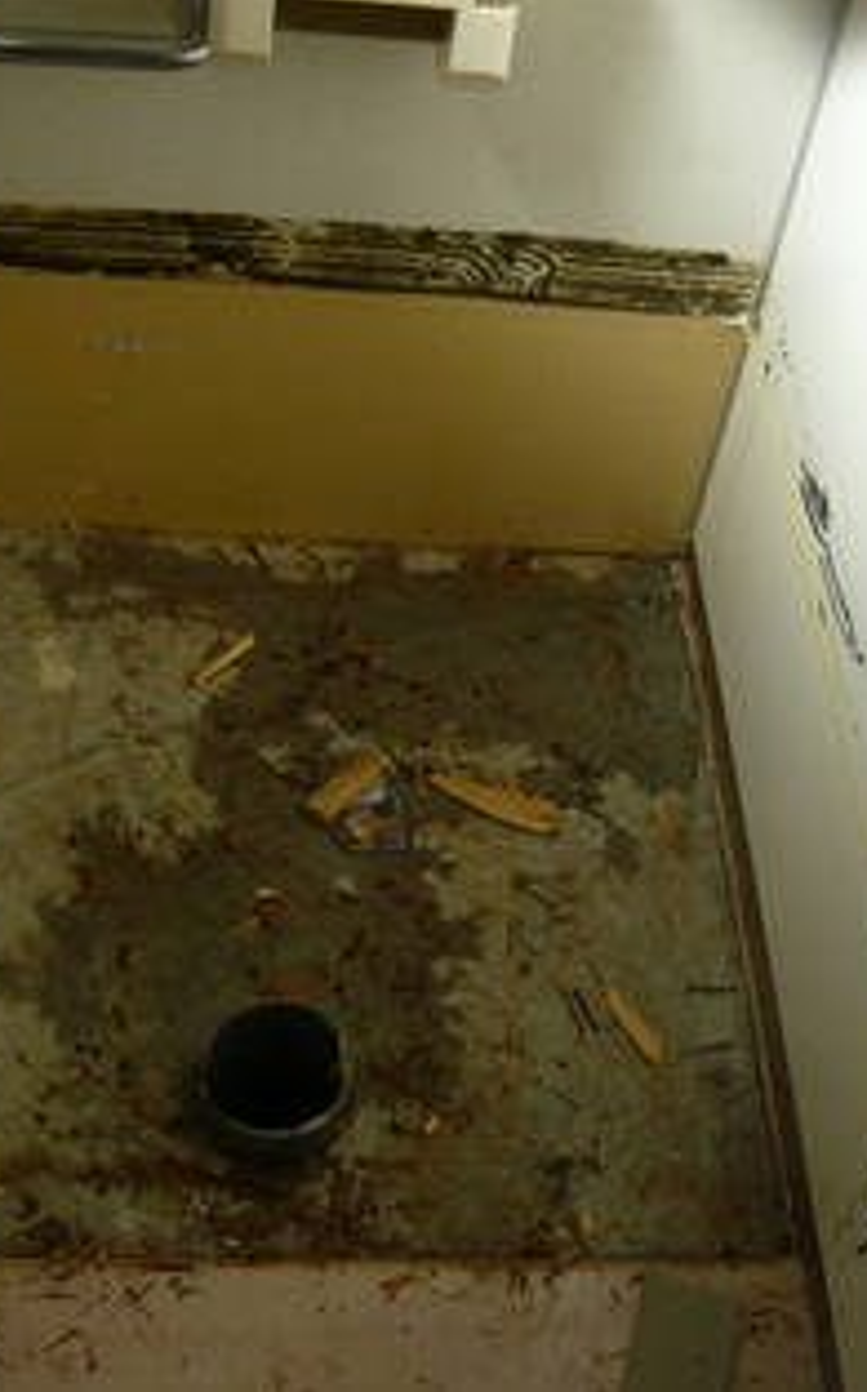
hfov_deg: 27.3
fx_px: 1781
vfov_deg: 42.7
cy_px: 696
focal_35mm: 47
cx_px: 511
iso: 100
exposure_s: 1/80
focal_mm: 5.5
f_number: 2.8
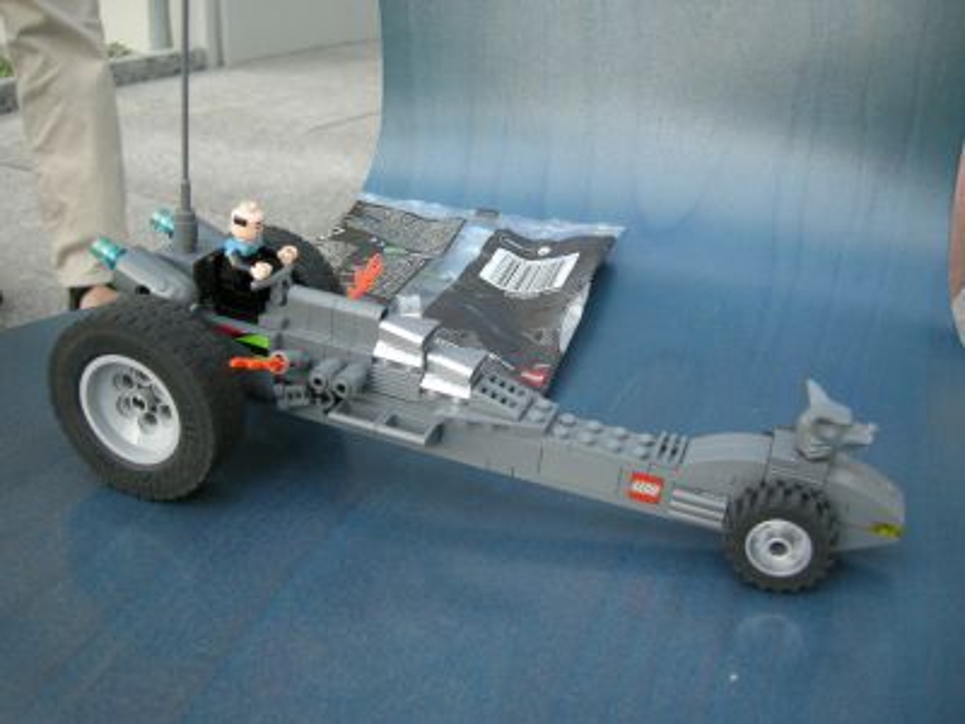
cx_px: 482
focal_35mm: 36
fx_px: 1004
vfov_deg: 39.7
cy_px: 362
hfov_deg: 51.4
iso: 121
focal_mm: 7.5
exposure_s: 1/61.7
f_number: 2.7
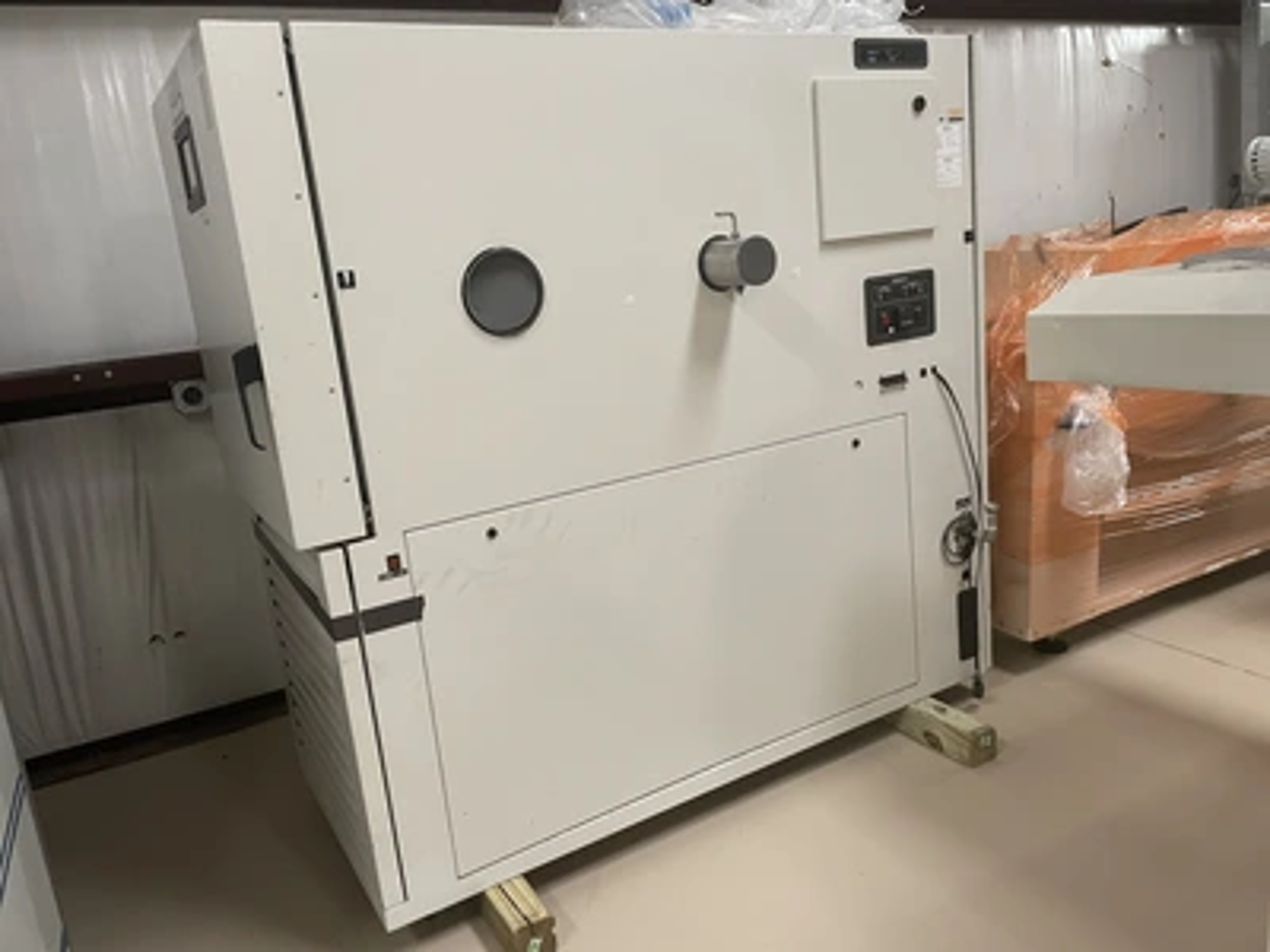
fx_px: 954
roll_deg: +5.5
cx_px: 635
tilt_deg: -13.0
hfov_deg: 67.3
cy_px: 476
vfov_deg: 53.1
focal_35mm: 26
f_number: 1.6
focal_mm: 4.2
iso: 320
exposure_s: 1/60
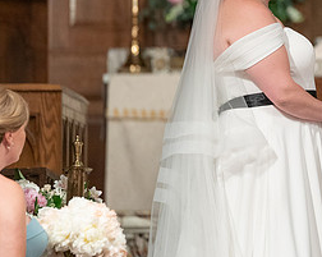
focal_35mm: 493
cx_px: 370
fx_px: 4693
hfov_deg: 3.9
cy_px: 51
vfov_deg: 3.1
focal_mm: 198
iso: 2000
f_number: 3.2
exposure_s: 1/200
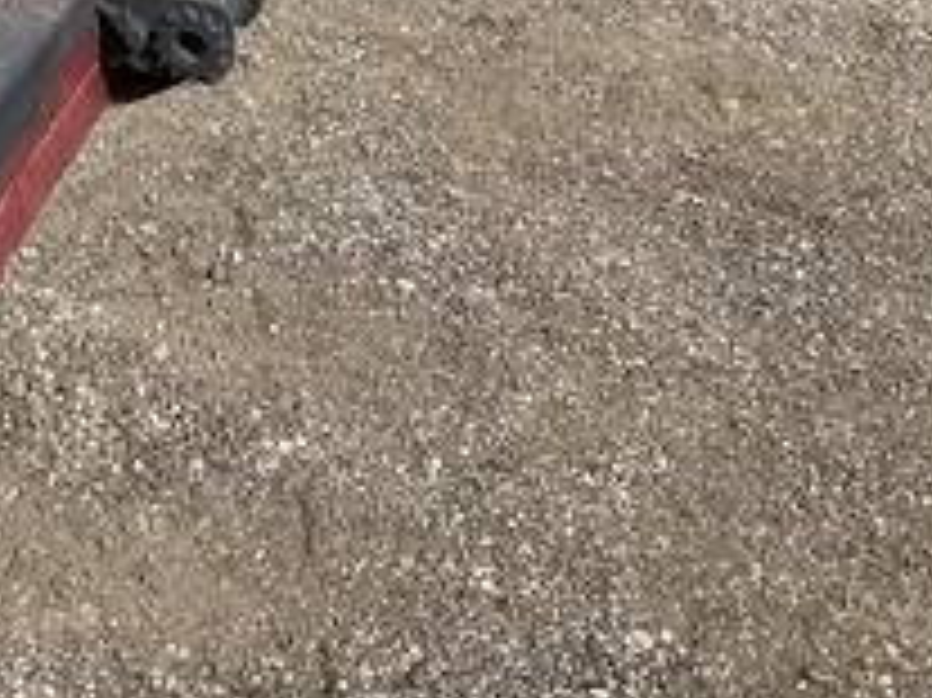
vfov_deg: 25.2
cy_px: 59
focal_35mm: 56
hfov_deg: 33.2
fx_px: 1507
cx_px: 167
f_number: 1.8
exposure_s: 1/997
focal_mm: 3
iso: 25
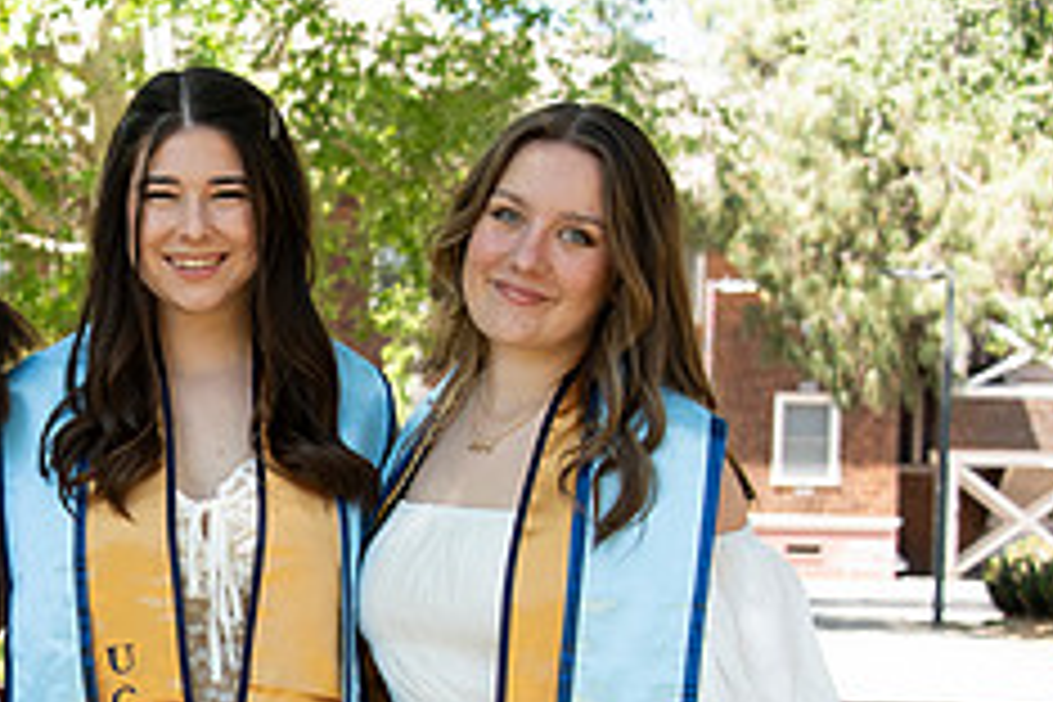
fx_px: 3627
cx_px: 50
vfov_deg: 11.0
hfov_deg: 16.2
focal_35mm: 124
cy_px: 610
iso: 640
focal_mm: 50
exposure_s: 1/320
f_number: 5.6
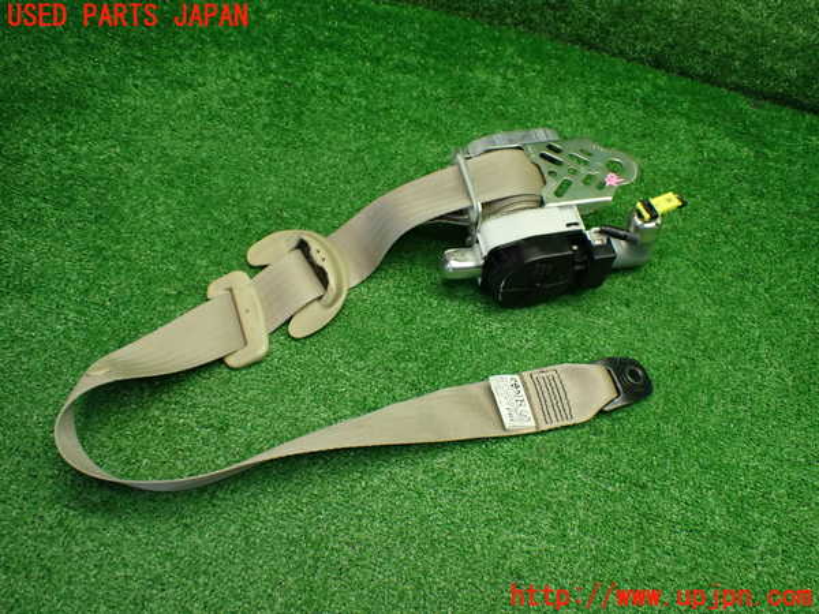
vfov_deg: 46.8
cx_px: 410
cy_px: 307
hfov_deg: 60.0
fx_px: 710
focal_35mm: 30
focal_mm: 5.4
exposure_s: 1/125
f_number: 2.3
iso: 400
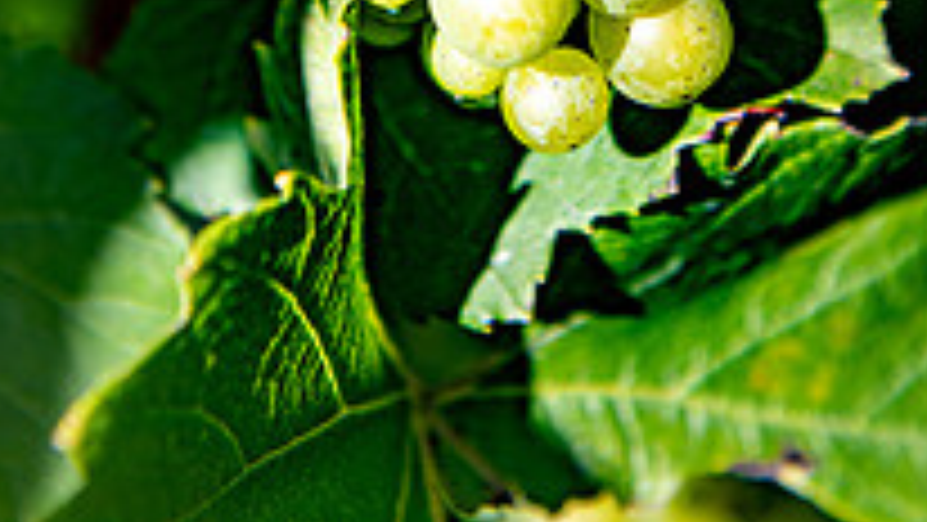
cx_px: 482
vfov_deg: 9.1
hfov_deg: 17.0
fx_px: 3098
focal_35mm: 126
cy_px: -486
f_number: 5
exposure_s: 1/500
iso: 64
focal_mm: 55
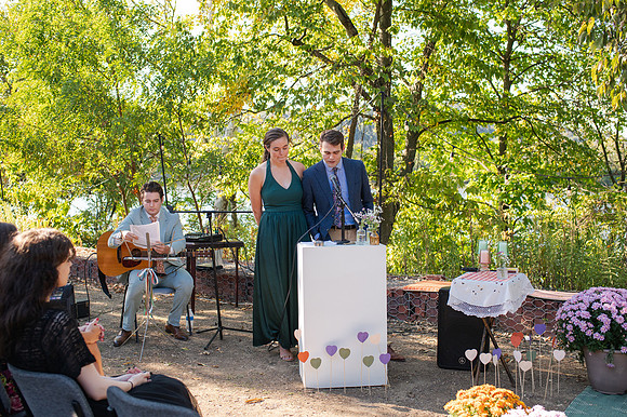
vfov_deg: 34.8
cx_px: 317
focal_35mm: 38
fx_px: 666
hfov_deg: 50.4
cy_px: 208
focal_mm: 35
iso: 640
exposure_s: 1/1250
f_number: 3.5
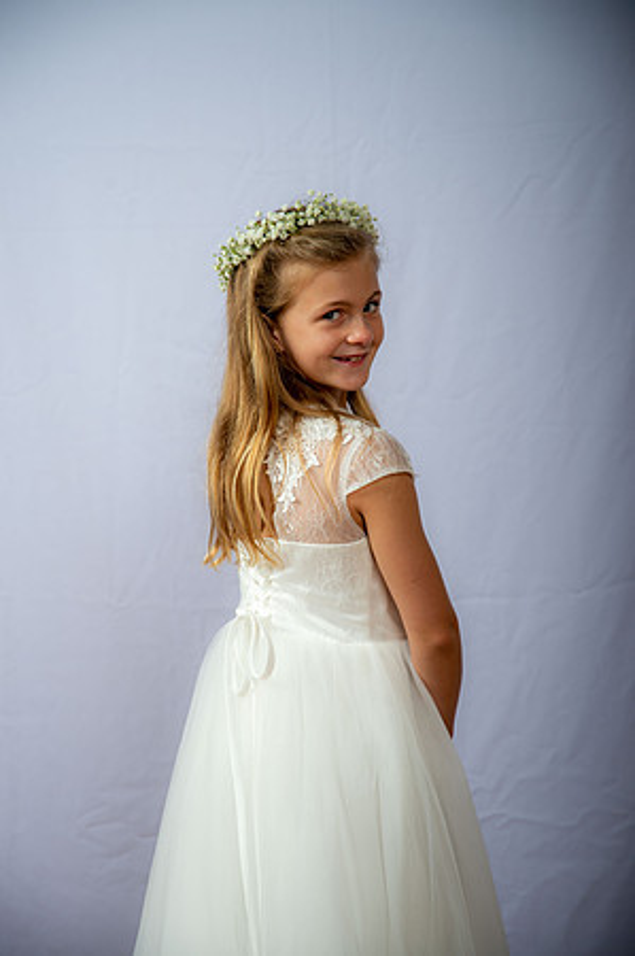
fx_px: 2254
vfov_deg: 23.9
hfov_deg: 16.0
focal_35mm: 85
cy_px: 478
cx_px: 318
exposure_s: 1/200
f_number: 6.3
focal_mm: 85
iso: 250
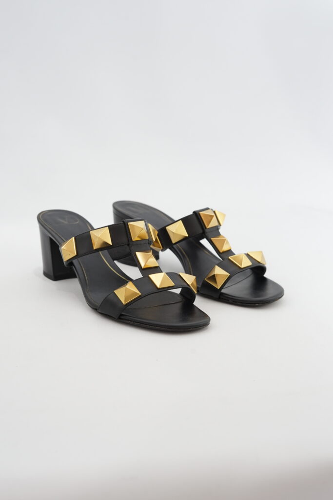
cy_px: 250
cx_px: 166
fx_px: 693
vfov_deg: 39.6
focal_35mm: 50
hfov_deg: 27.0
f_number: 6.3
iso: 640
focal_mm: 50
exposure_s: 1/15
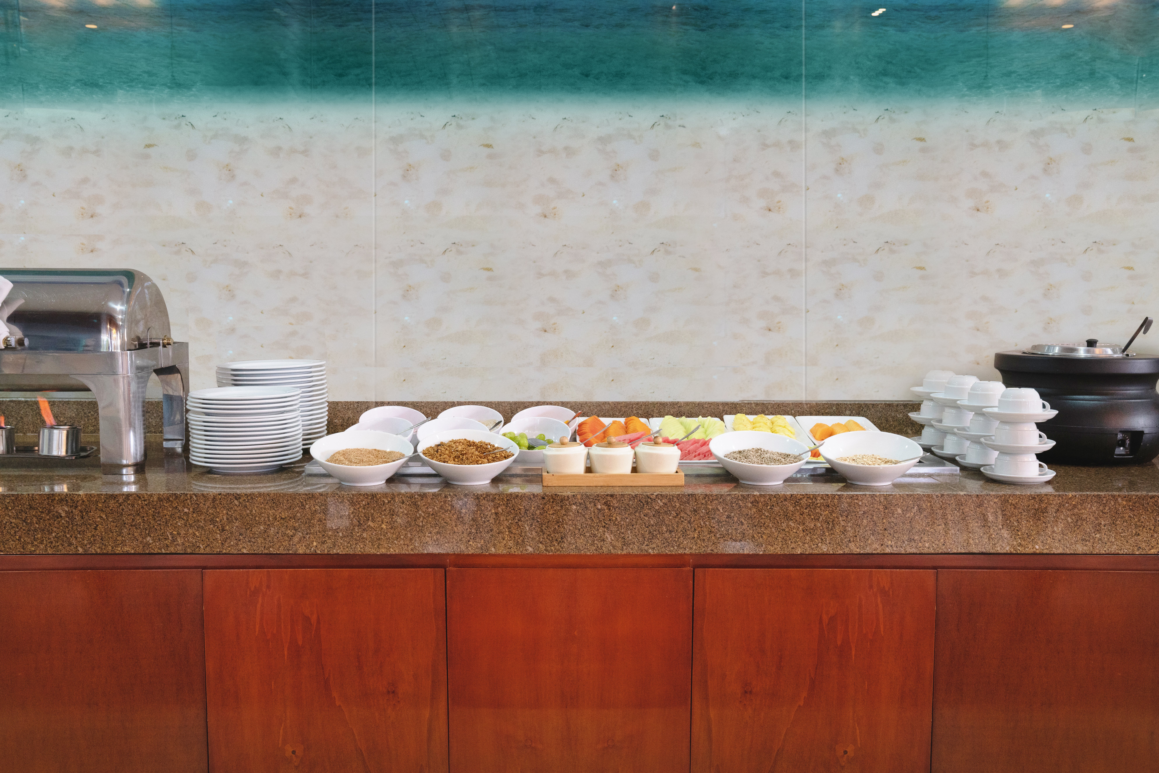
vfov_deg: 36.9
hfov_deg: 53.1
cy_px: 386
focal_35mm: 36
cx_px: 580
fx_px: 1159
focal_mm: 36
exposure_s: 1/25
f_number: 8
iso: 2000
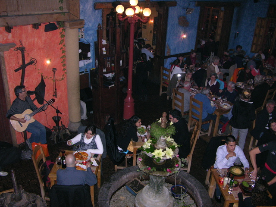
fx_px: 279
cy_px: 104
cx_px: 138
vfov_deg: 40.7
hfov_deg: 52.6
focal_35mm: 35
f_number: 2.8
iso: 200
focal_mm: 8.9
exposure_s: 1/60.1
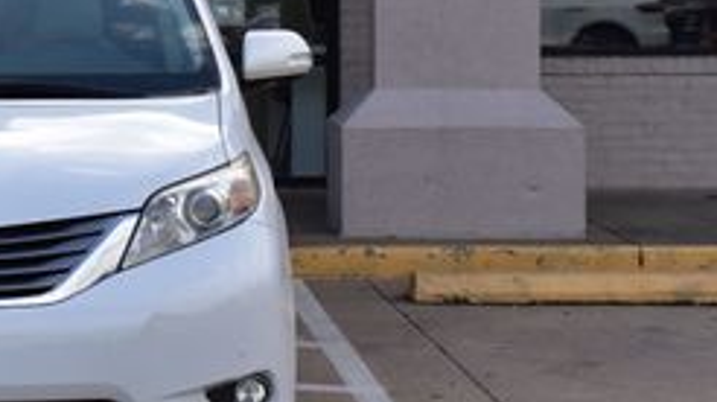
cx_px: -23
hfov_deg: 15.2
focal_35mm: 139
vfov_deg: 8.7
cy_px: 0
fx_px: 2641
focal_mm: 34
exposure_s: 1/320
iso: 400
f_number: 10
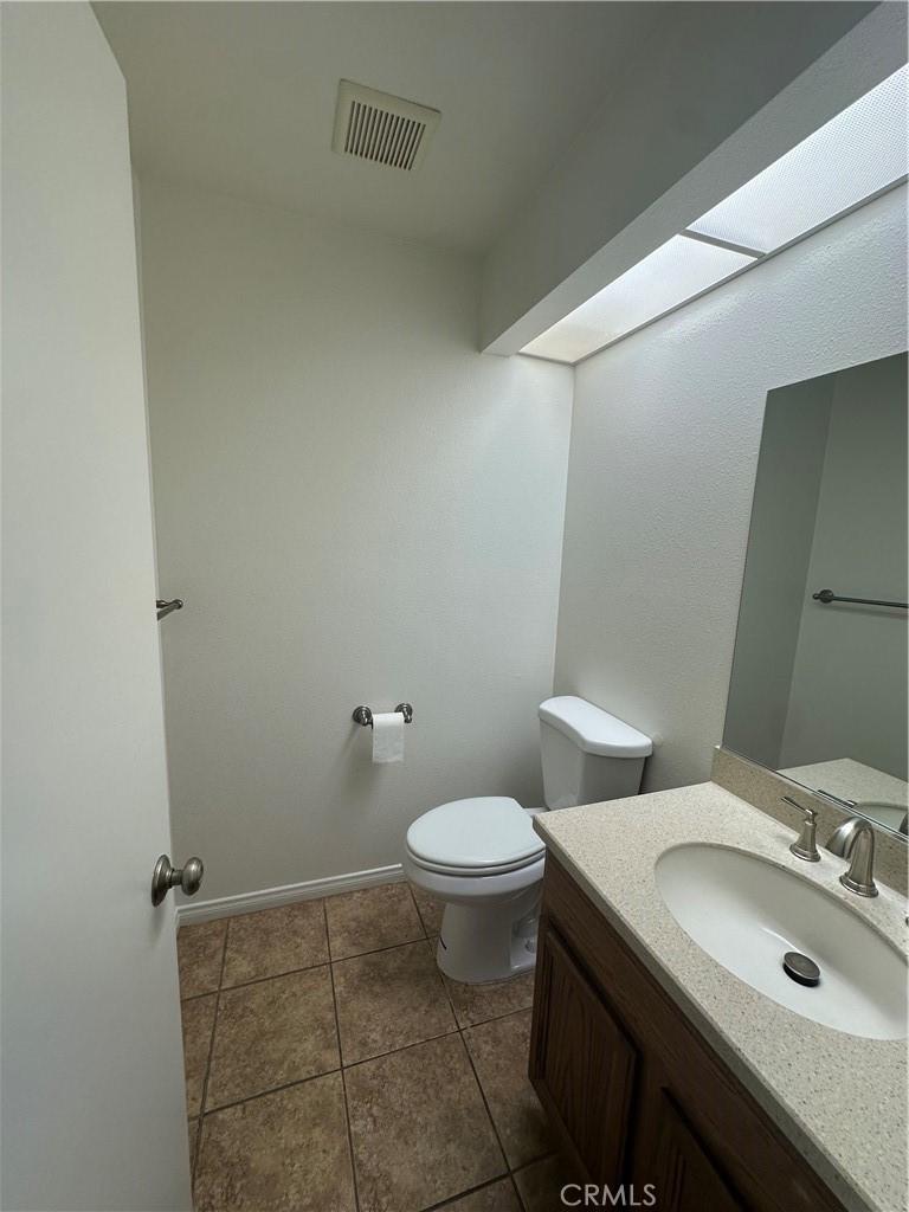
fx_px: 490
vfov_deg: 102.1
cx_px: 454
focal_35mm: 14
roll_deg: -2.7
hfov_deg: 85.7
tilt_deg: -7.9
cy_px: 606
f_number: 2.2
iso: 64
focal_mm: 2.22
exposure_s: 1/120
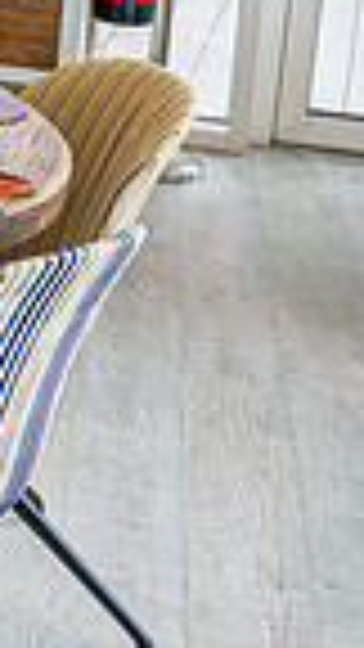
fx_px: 2093
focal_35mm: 122
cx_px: -809
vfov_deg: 16.8
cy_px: -124
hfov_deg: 8.1
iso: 500
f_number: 5.6
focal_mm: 29
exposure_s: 1/100
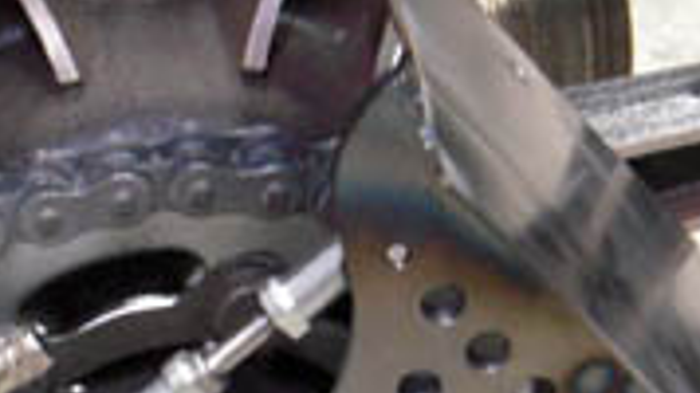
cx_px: 346
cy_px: 531
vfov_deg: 5.8
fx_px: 3878
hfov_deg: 10.3
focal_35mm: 209
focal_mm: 9.4
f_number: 3.6
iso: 400
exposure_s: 1/2
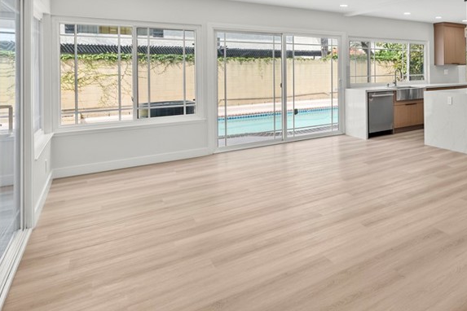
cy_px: 68
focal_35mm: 25
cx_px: 411
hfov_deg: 61.5
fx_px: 324
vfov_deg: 48.7
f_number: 9
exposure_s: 1/30
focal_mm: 14
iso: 250
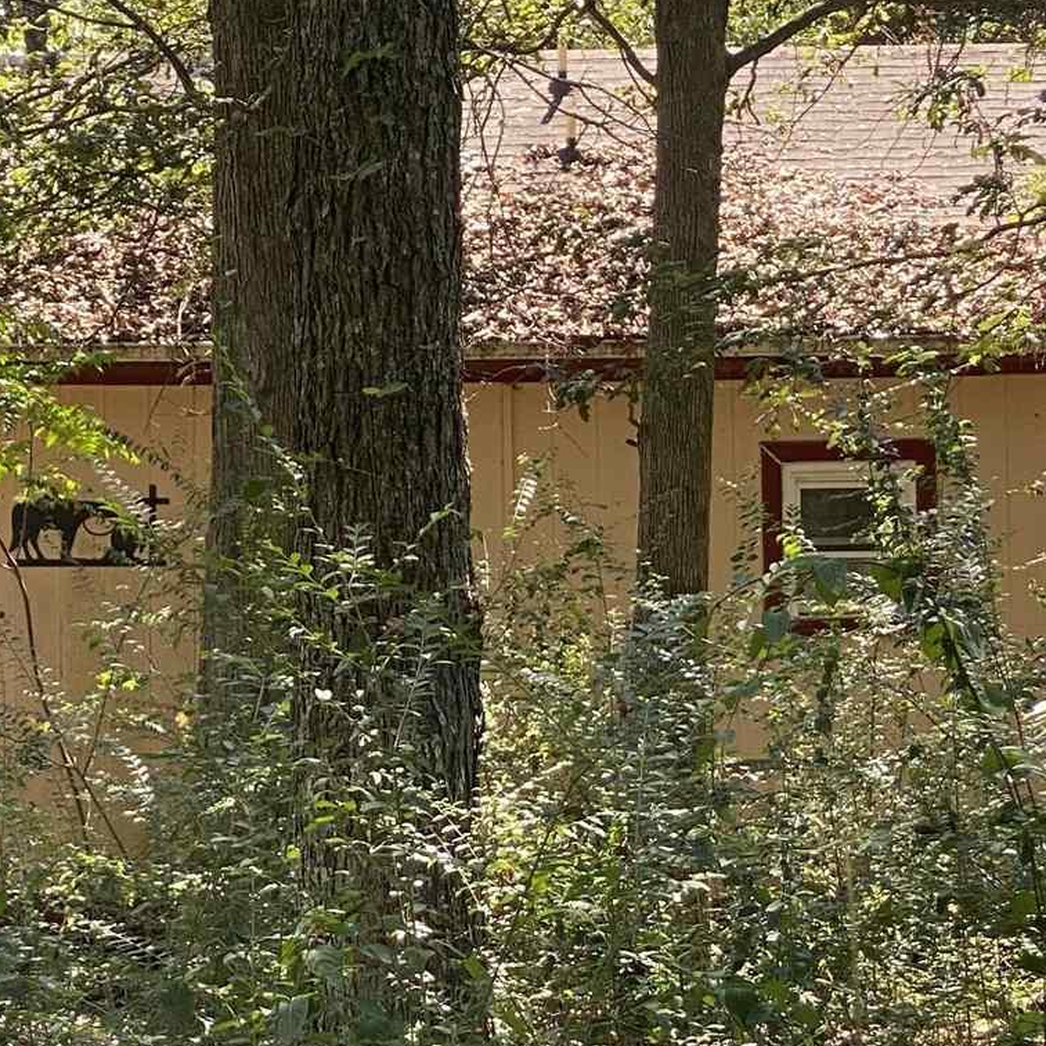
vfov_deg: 12.5
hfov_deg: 12.4
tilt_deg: +0.2
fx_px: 4786
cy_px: 480
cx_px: 160
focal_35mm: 140
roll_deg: -0.7
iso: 20
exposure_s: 1/173
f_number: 2
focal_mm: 6
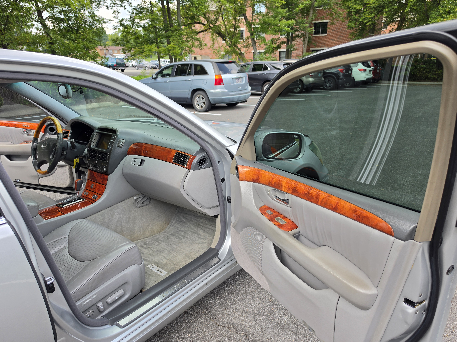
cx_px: 228
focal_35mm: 23
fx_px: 304
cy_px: 171
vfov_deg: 58.9
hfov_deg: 73.9
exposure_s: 1/359
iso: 20
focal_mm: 6.5
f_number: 1.4
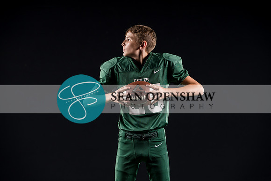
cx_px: 136
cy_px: 90
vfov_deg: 14.0
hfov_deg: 20.8
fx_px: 738
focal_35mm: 98
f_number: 4
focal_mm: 98
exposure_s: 1/160
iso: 200
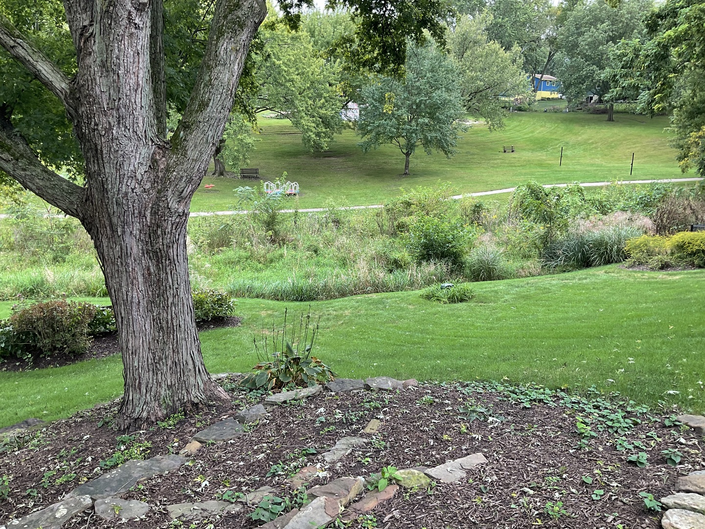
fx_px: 591
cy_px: 264
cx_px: 352
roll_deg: -0.8
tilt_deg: -12.4
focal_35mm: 29
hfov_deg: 61.7
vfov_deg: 48.2
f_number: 1.8
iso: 20
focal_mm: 3
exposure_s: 1/120
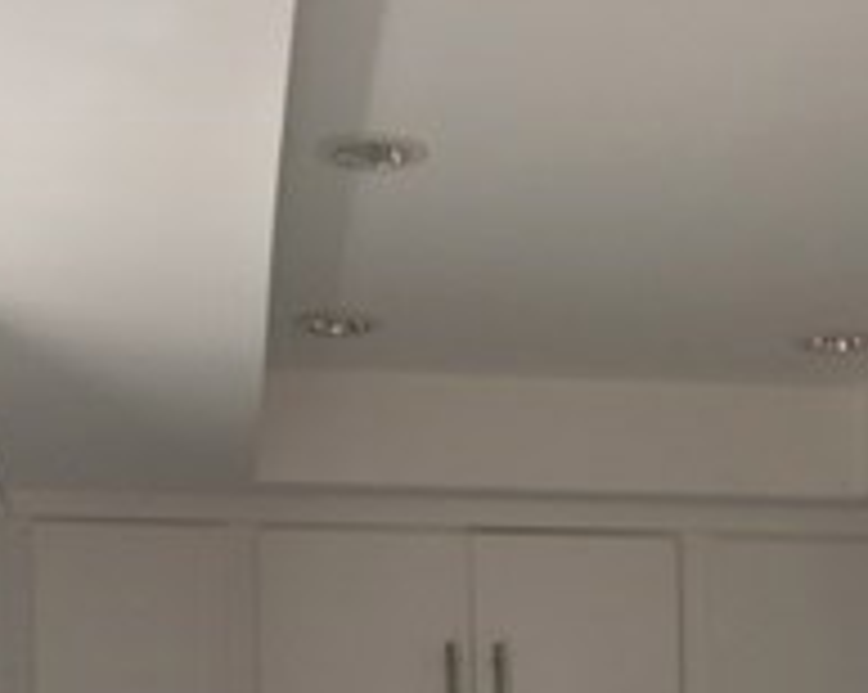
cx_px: 661
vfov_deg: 15.1
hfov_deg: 20.2
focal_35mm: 94
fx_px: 2412
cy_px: 1058
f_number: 2.2
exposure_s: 1/60
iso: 32
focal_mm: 4.15
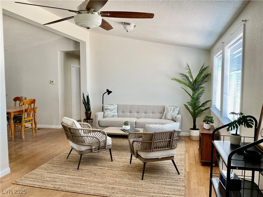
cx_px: 132
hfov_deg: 61.7
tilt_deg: -5.7
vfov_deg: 48.2
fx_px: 220
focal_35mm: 29
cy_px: 98
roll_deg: -1.7
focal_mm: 3
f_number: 1.8
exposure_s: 1/60
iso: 50
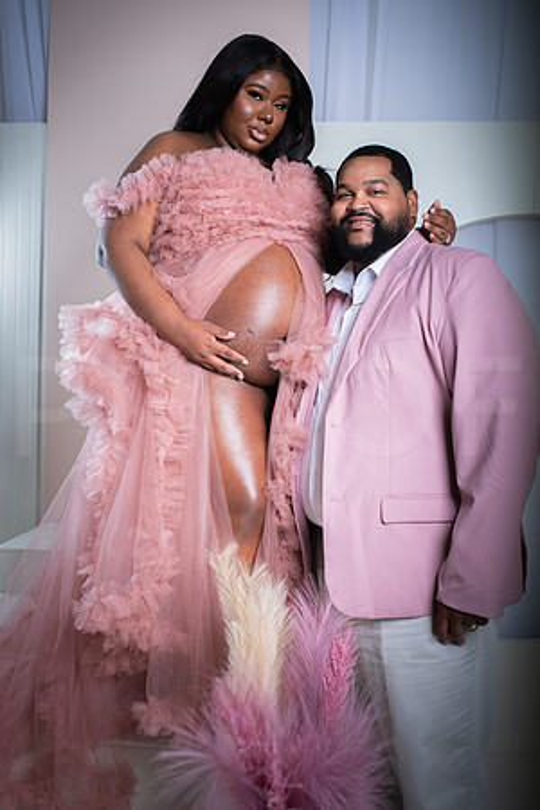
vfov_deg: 54.4
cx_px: 270
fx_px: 787
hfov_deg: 37.9
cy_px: 405
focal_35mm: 35
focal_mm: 35
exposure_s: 1/250
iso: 250
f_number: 4
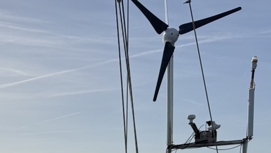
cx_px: -30
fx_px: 575
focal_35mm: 80
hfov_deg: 24.6
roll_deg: +1.6
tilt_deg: -7.6
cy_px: 280
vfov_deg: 13.5
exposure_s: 1/14286
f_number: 1.78
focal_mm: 6.76
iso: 64
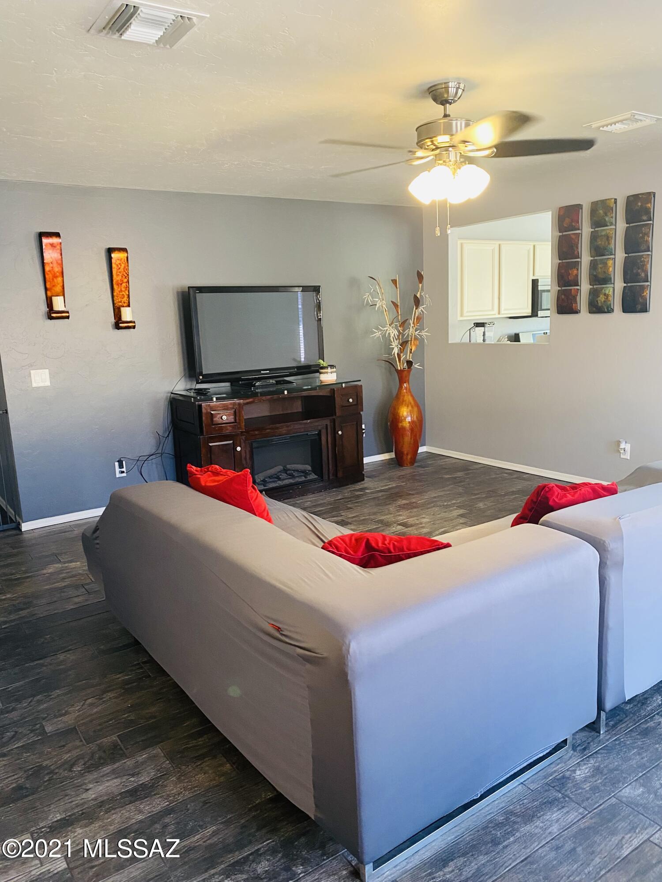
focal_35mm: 26
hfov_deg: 53.1
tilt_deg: -8.9
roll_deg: +2.7
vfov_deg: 67.3
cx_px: 331
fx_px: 663
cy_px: 441
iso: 200
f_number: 1.8
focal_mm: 4.25
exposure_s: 1/60
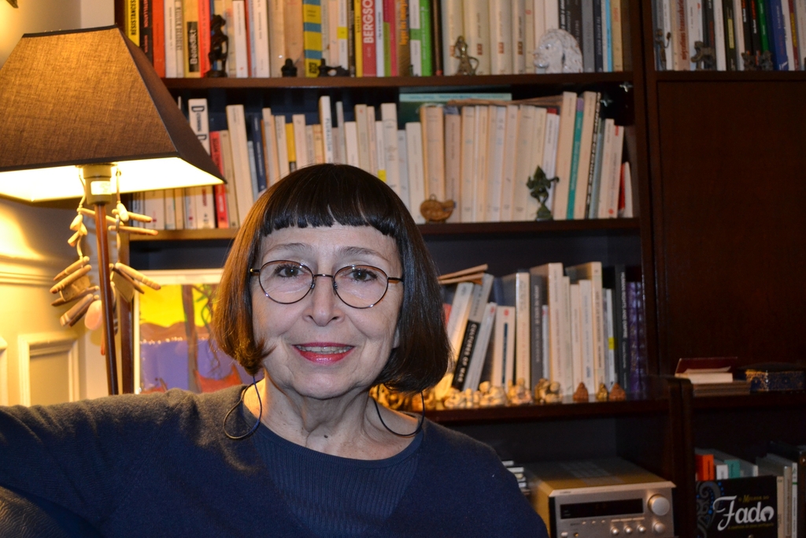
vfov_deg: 34.2
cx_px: 403
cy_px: 269
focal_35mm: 39
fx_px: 873
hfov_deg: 49.5
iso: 1400
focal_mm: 26
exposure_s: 1/60
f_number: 4.2
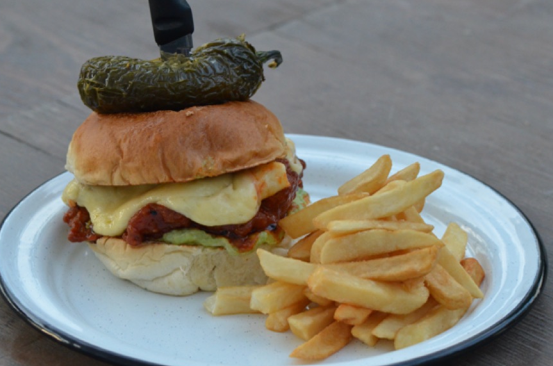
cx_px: 239
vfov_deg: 7.5
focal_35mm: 183
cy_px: 201
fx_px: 2798
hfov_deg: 11.3
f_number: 7.1
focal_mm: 105
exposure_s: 1/800
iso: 2500
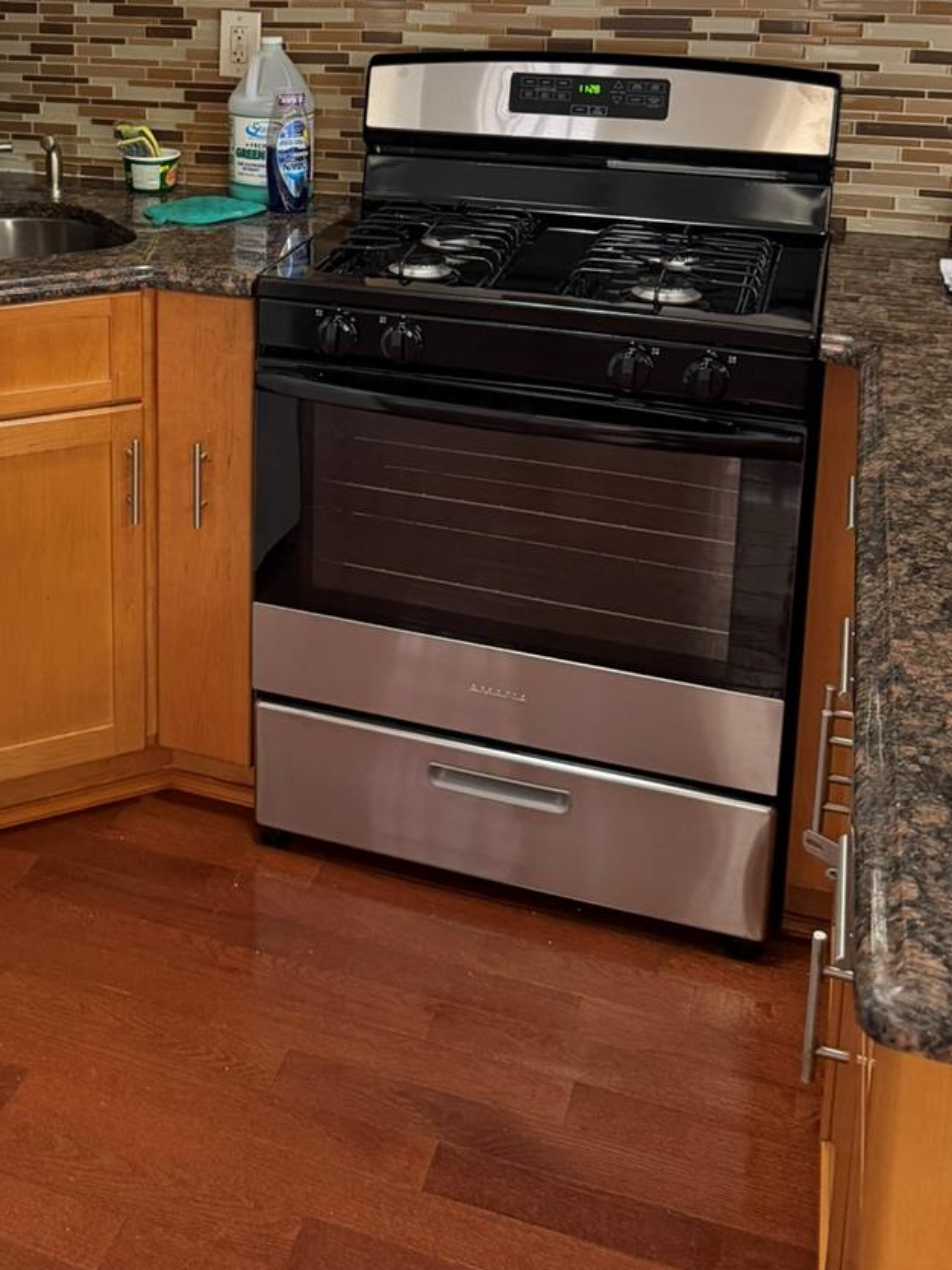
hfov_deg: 31.9
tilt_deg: -12.8
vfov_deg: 40.7
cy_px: 214
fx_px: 1614
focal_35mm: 44
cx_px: 173
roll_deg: -0.7
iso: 320
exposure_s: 1/60
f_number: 1.78
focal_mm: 6.76
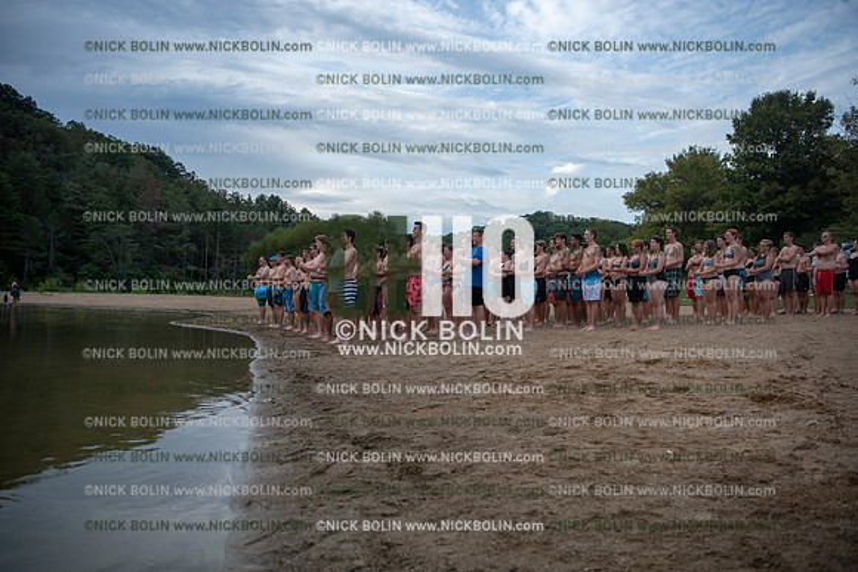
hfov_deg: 61.9
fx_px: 715
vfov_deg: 43.6
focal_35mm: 30
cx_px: 429
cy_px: 286
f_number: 3.2
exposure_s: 1/1600
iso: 160
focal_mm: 30
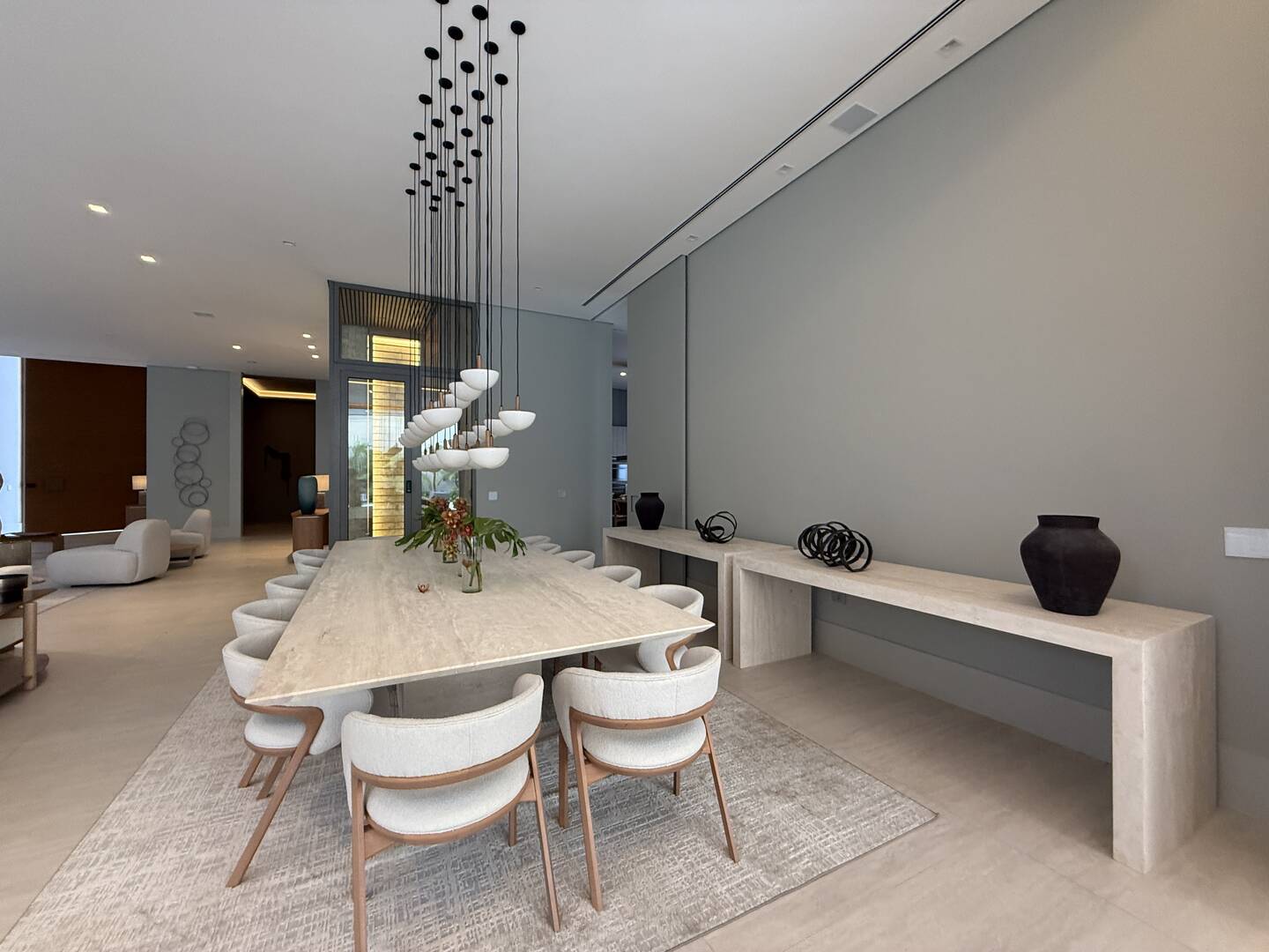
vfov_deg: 85.7
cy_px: 476
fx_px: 513
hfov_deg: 102.1
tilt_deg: +1.1
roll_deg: +0.0
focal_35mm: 14
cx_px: 634
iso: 320
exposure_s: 1/120
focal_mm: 2.22
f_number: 2.2
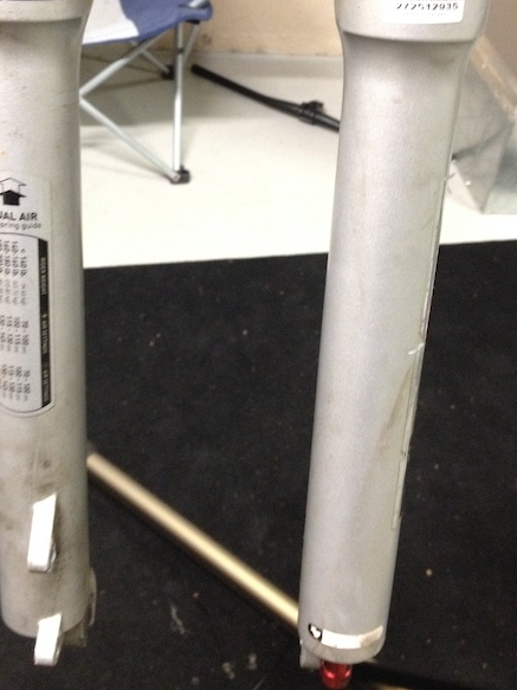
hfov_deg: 30.2
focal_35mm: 48
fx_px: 956
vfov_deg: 39.3
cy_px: 243
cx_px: 224
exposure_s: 1/20
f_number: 2.4
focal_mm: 4.28
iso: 320
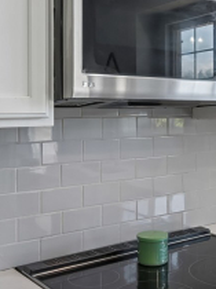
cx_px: 175
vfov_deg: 34.7
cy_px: 100
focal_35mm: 55
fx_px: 459
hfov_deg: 26.0
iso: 360
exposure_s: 1/15
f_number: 8
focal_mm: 16
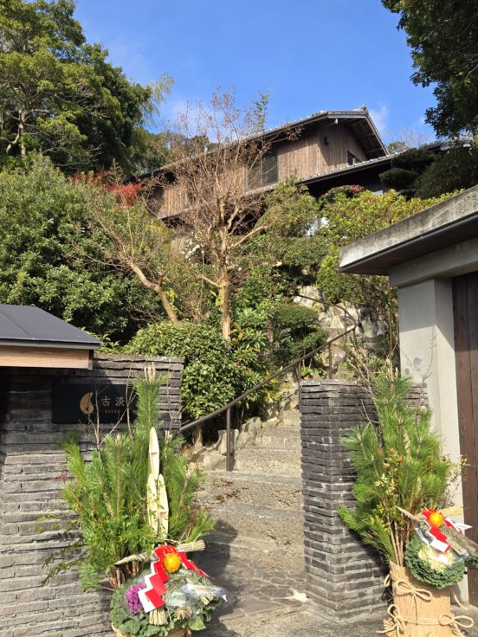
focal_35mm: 32
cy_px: 328
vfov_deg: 56.8
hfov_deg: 44.0
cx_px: 204
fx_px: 589
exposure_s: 1/992
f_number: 1.8
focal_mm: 5.4
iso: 25
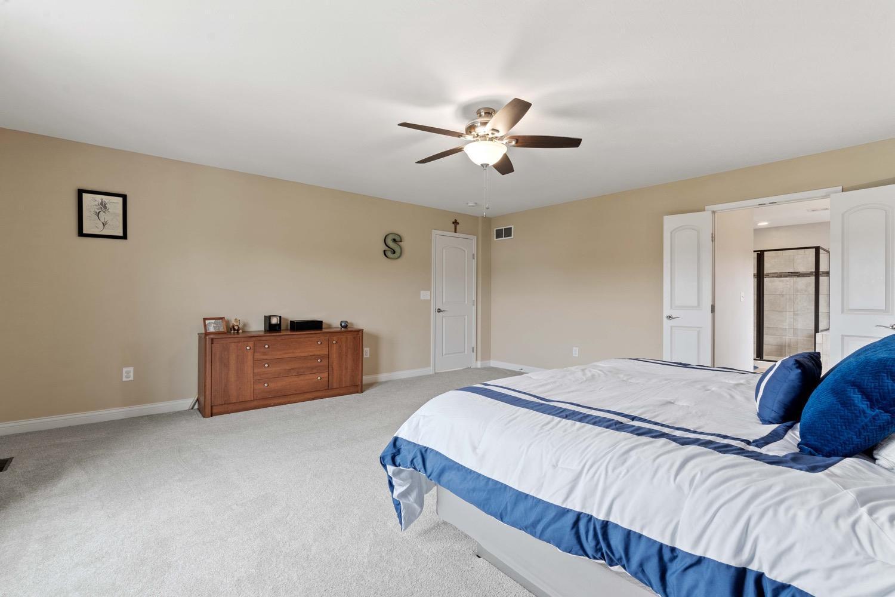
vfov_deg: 73.7
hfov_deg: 96.7
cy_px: 298
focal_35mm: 16
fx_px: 398
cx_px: 448
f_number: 9
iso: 250
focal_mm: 16
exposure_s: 1/1.67
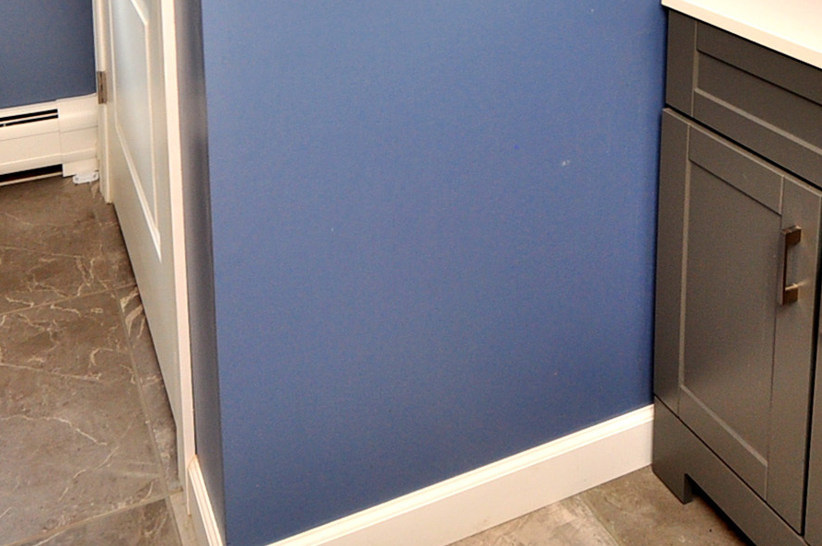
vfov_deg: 32.6
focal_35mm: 36
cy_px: -46
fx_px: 821
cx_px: 370
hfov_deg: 53.1
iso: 250
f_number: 4.5
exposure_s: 1/50
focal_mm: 10
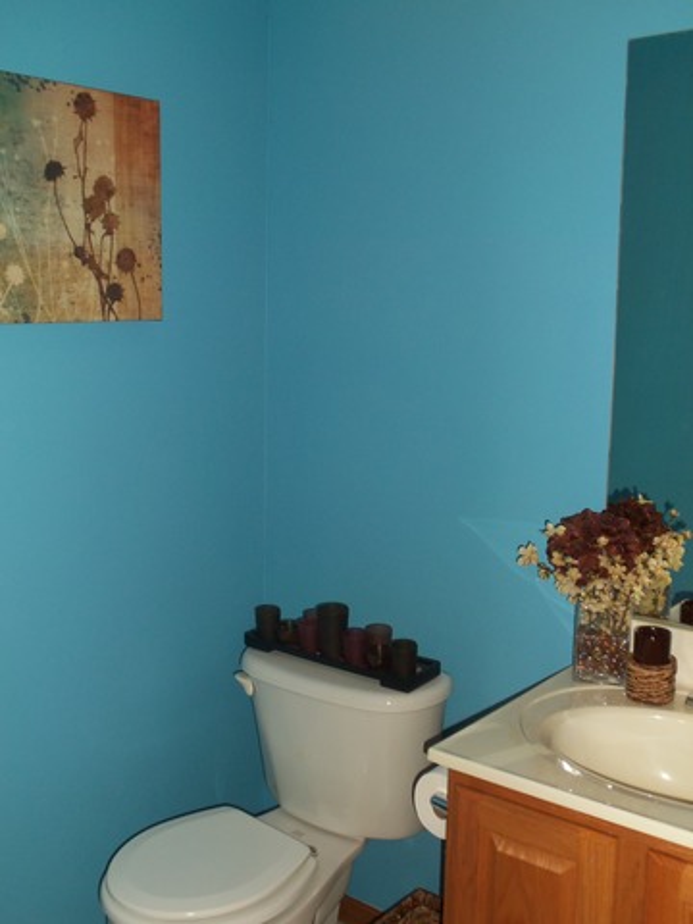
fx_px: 1014
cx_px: 346
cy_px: 462
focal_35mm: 38
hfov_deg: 37.7
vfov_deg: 49.0
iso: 100
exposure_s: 1/30
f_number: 3.7
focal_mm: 6.7
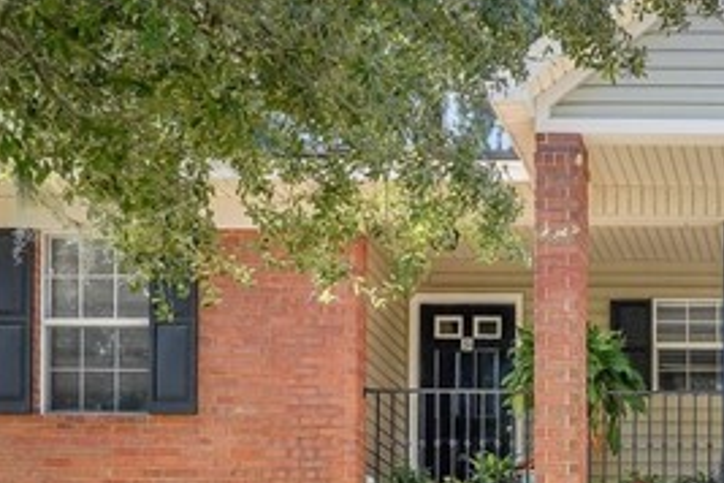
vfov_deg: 19.9
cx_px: 857
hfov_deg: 27.4
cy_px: 552
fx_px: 1307
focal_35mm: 65
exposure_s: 1/100
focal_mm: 16
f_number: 9
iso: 320
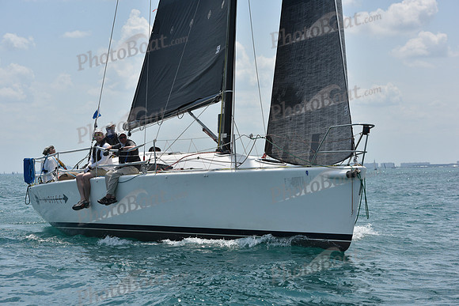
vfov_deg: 14.0
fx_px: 1250
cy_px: 153
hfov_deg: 20.8
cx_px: 230
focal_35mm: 98
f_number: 9
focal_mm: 98
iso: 250
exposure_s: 1/1250
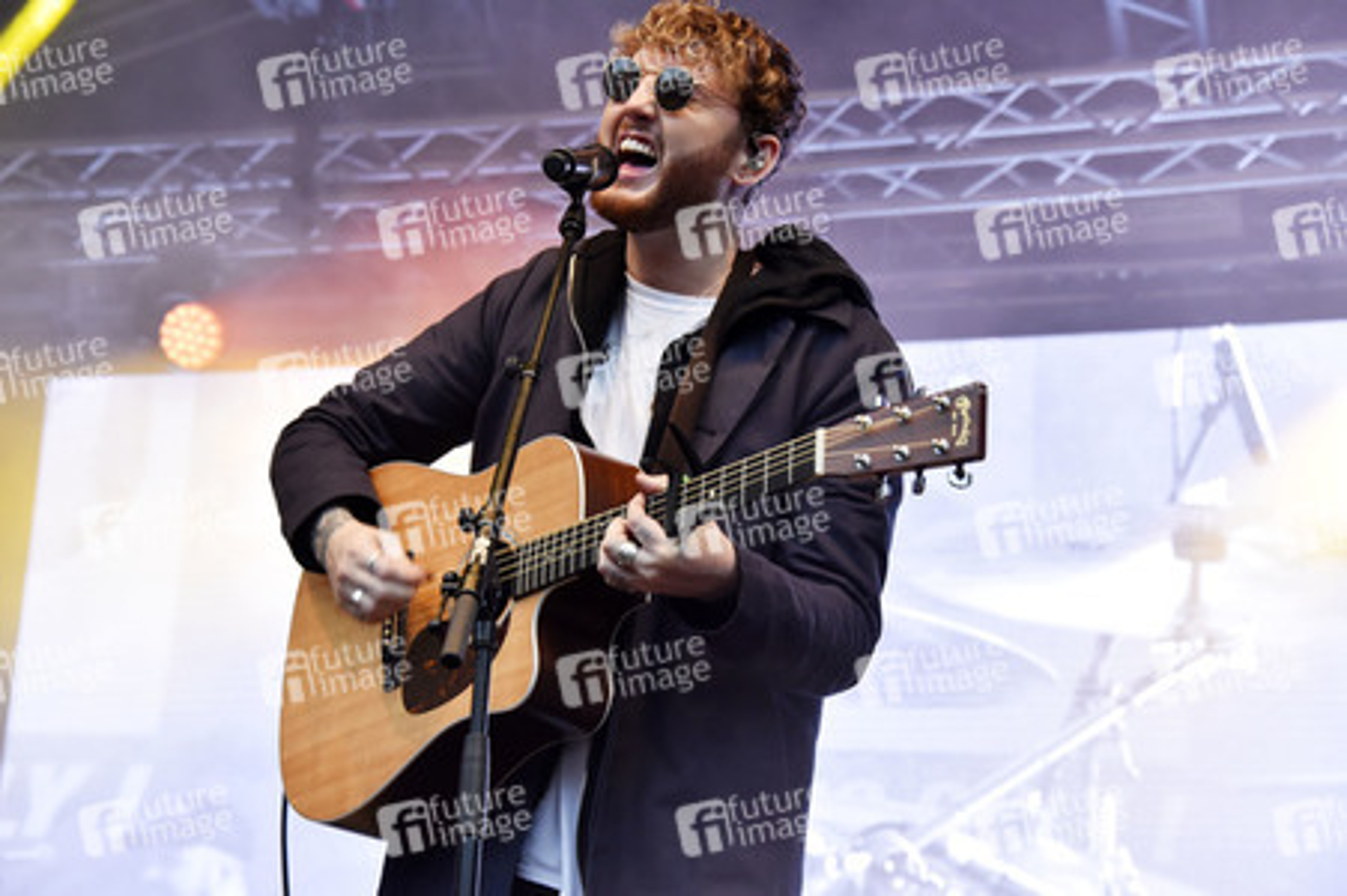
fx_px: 3664
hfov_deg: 20.8
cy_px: 448
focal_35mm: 98
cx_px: 674
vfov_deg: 13.9
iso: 2500
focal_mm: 98
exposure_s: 1/160
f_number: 7.1
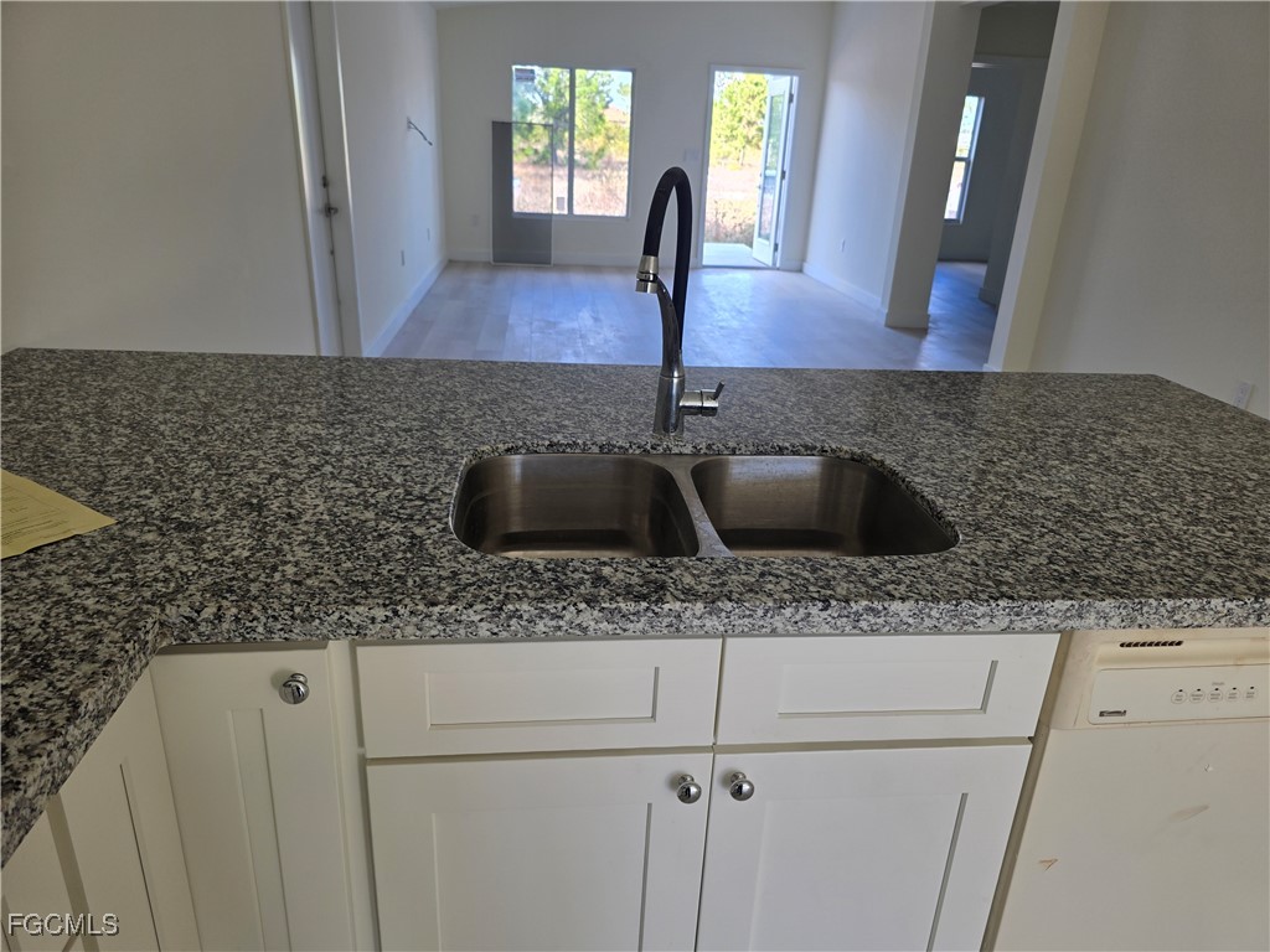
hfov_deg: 73.9
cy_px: 476
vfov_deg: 58.9
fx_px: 844
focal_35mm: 23
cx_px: 635
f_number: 1.7
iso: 80
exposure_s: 1/180
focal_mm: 6.3
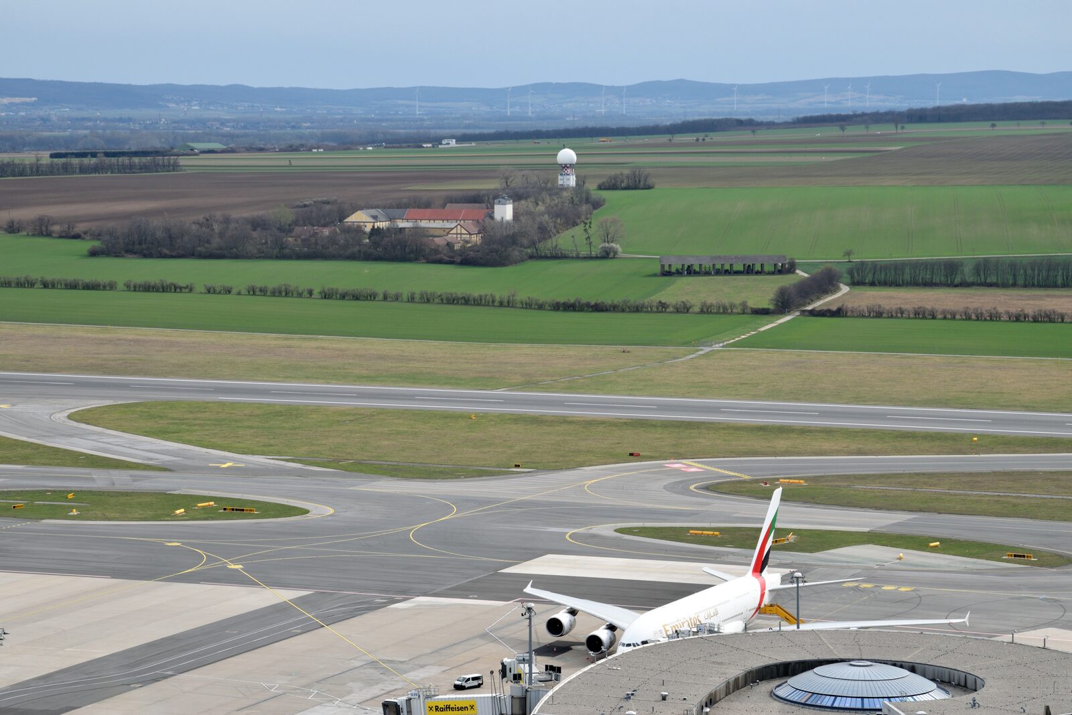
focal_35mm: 105
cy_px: 358
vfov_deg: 13.0
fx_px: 3127
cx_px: 536
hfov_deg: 19.5
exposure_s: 1/250
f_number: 13
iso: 250
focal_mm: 70
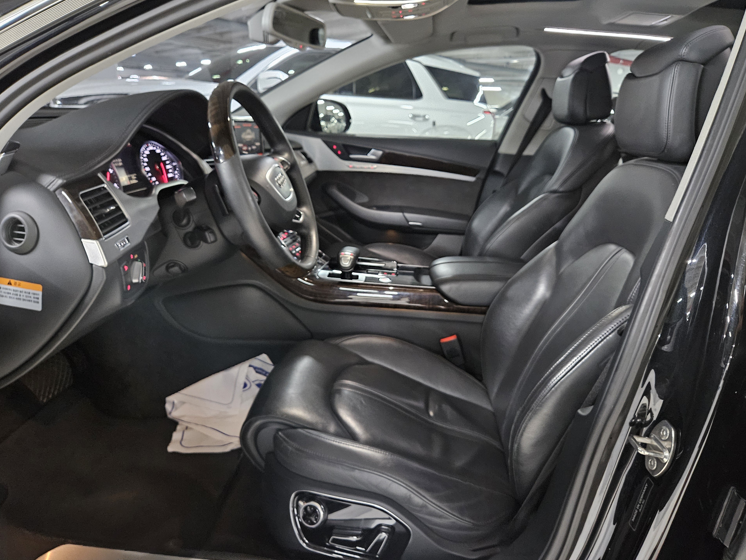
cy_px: 272
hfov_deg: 71.6
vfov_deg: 56.8
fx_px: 517
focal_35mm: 24
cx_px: 384
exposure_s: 1/24
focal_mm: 5.4
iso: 1250
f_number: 1.8
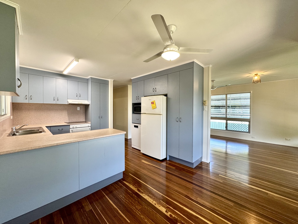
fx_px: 121
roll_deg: +0.5
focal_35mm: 14
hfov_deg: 102.1
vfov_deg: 85.7
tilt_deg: -1.1
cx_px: 149
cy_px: 112
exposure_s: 1/100
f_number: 2.2
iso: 160
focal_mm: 2.22
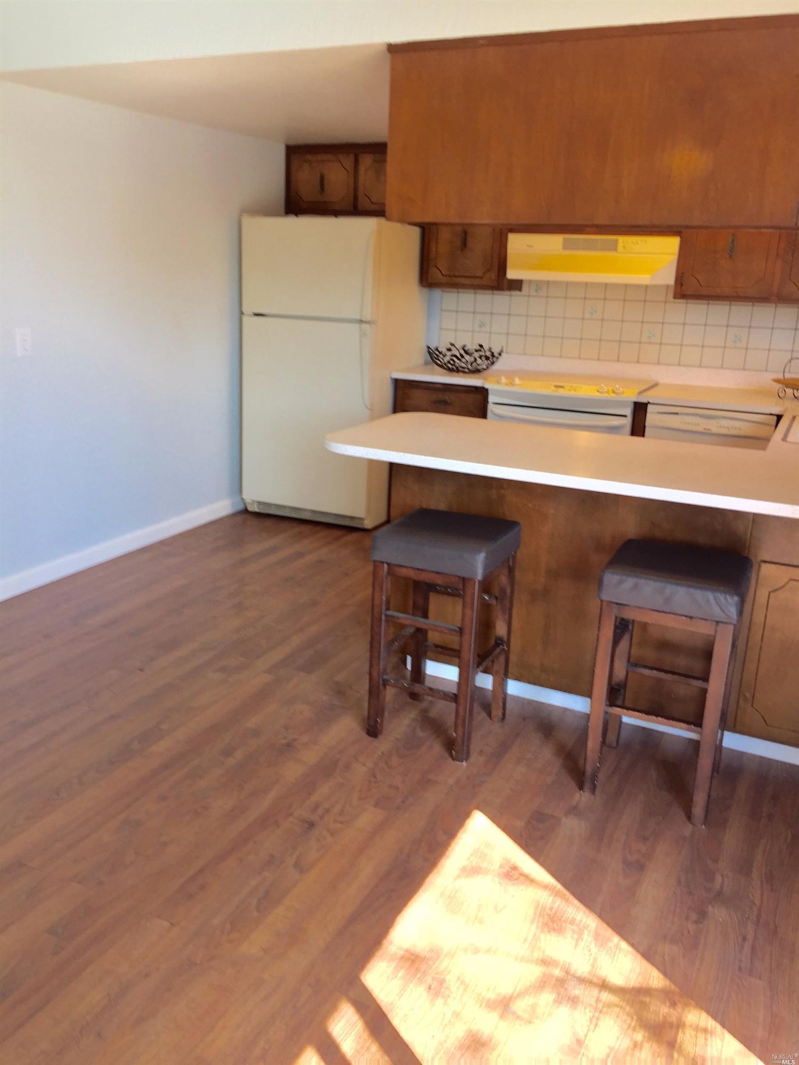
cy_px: 532
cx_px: 400
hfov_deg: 48.2
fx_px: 892
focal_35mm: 29
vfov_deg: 61.7
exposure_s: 1/40
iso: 32
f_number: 2.2
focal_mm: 4.15
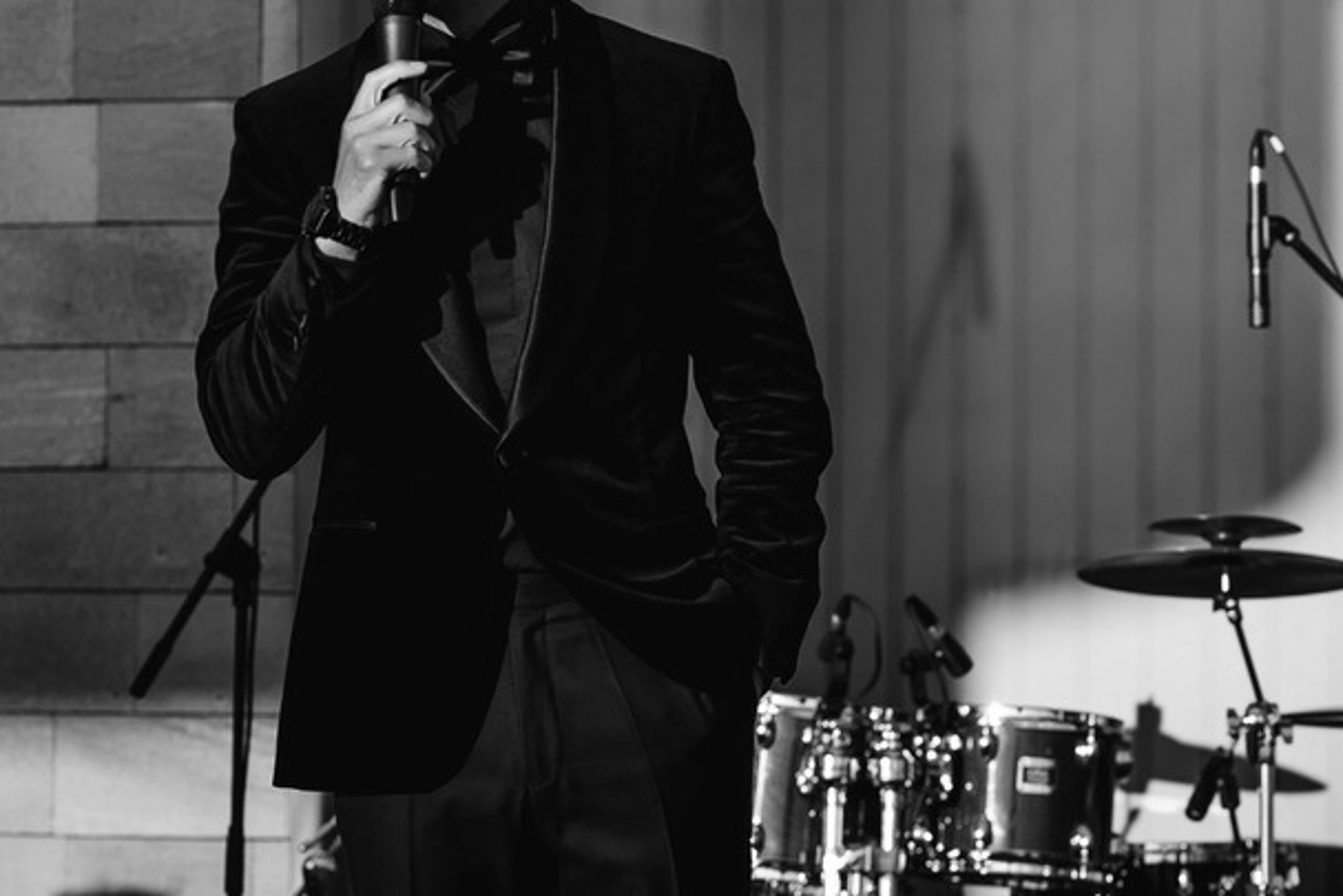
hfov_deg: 8.1
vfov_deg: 5.4
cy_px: 103
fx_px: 9477
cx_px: 872
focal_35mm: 254
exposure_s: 1/500
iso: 80
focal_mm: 85
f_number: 3.5
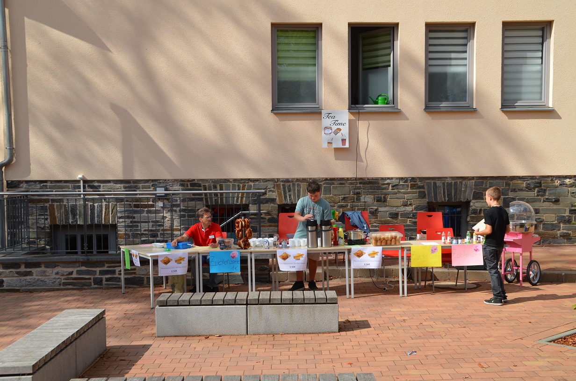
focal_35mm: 42
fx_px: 671
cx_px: 288
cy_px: 190
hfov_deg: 46.5
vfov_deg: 31.8
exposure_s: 1/320
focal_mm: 28
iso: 100
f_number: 9
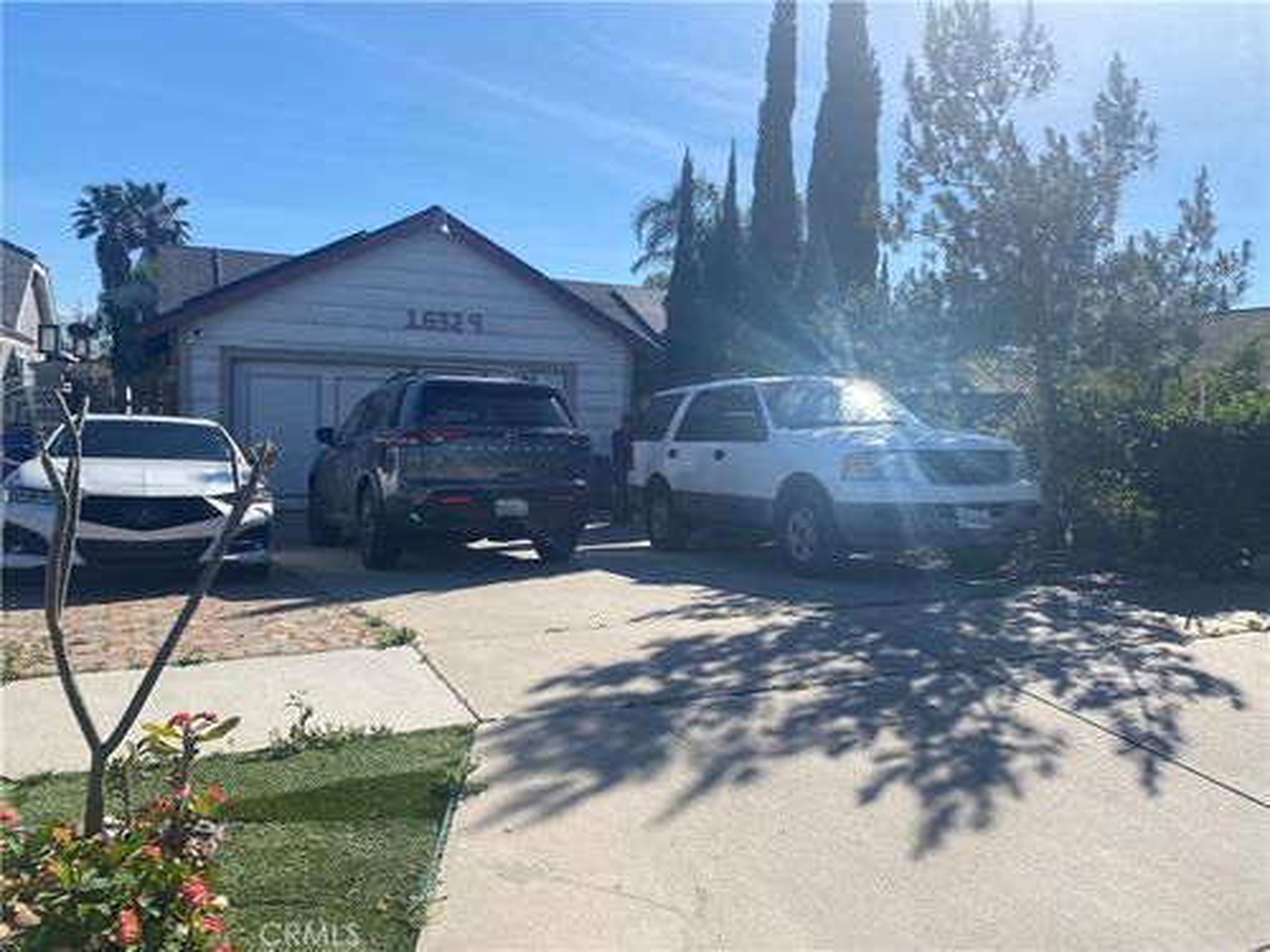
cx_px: 635
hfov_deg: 67.3
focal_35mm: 26
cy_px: 476
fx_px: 954
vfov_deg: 53.1
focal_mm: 4.25
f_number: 1.8
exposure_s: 1/3401
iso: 32
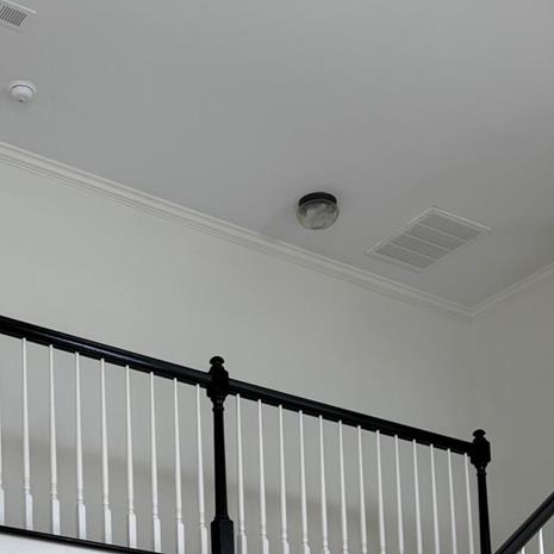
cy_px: 751
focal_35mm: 70
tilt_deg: +9.4
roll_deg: +1.4
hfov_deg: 24.6
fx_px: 1267
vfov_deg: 21.8
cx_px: 210
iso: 100
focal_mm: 6.76
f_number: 1.78
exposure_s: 1/120
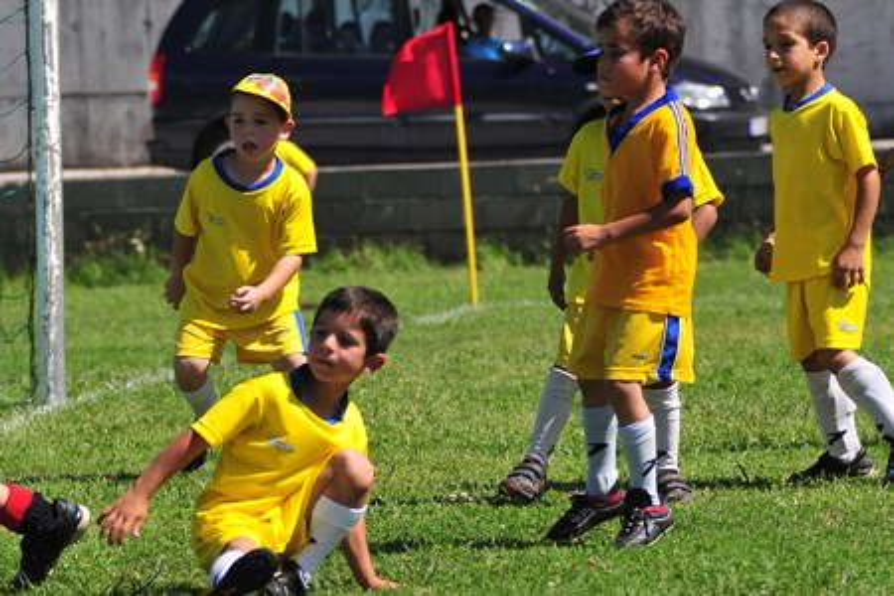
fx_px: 3911
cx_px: 447
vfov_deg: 8.7
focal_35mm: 158
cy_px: 298
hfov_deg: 13.0
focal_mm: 105
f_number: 3.5
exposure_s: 1/1250
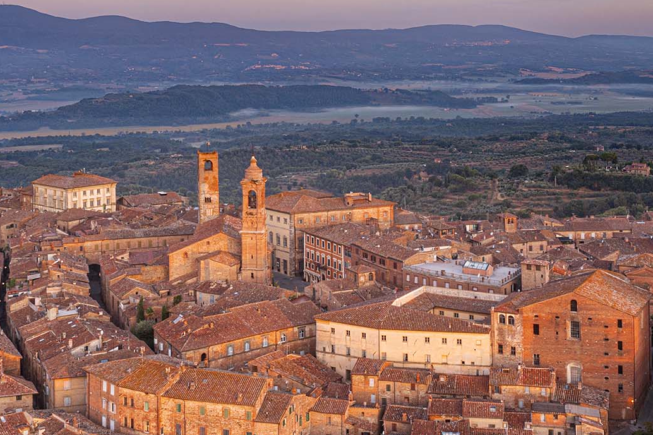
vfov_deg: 25.8
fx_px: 943
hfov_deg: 38.2
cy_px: 290
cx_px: 301
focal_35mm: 52
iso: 100
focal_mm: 10.26
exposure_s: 1/15
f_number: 5
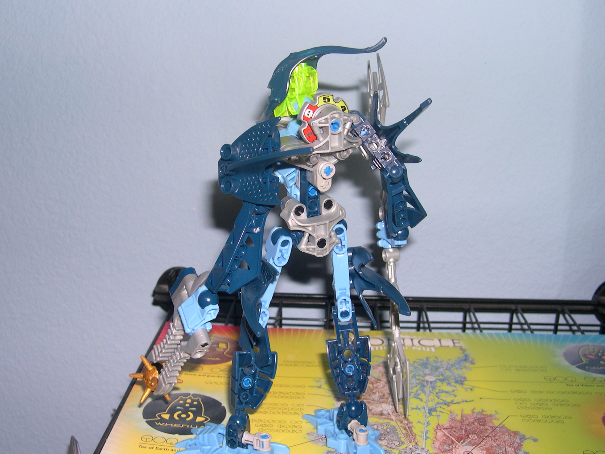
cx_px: 270
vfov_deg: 32.9
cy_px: 243
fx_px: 769
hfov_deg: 42.9
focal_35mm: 44
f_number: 2.8
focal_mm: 8
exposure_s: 1/60
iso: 100
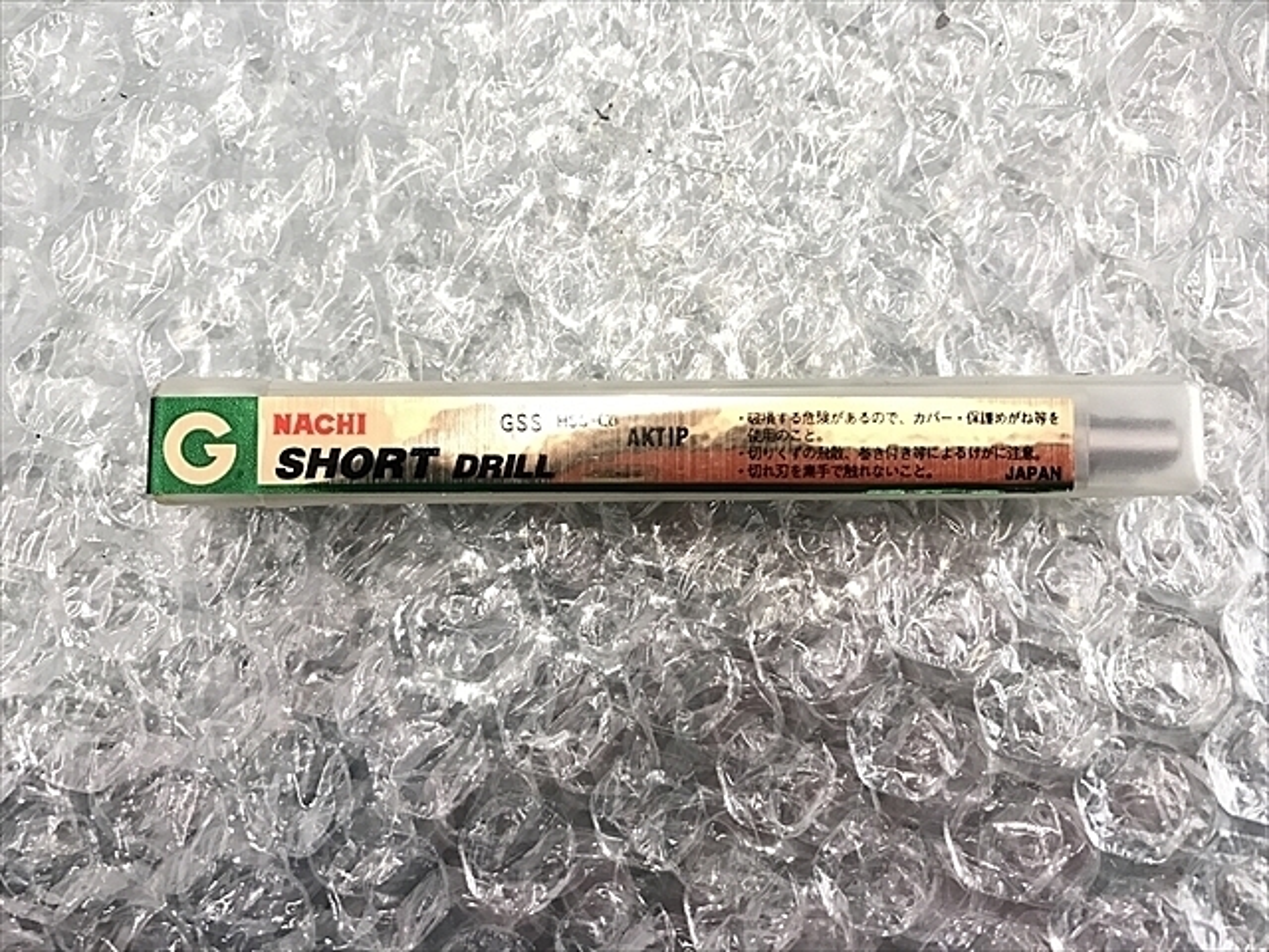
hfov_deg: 63.4
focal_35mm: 28
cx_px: 634
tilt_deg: -84.6
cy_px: 476
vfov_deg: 49.7
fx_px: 1026
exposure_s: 1/25
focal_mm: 3.99
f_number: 1.8
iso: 40
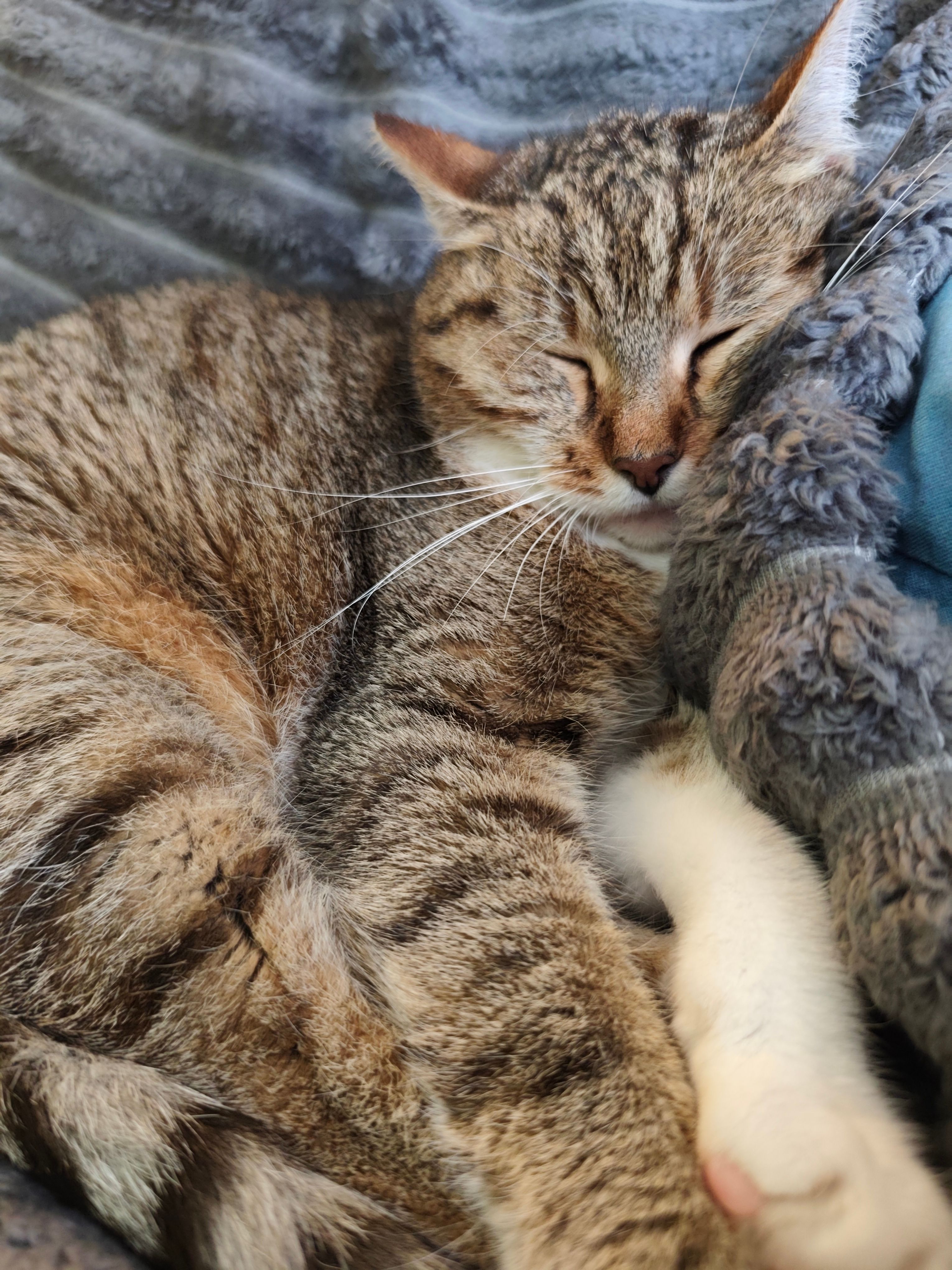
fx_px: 843
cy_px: 635
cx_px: 476
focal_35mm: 23
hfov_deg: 58.9
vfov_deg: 73.9
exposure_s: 1/25
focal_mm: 6.19
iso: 2500
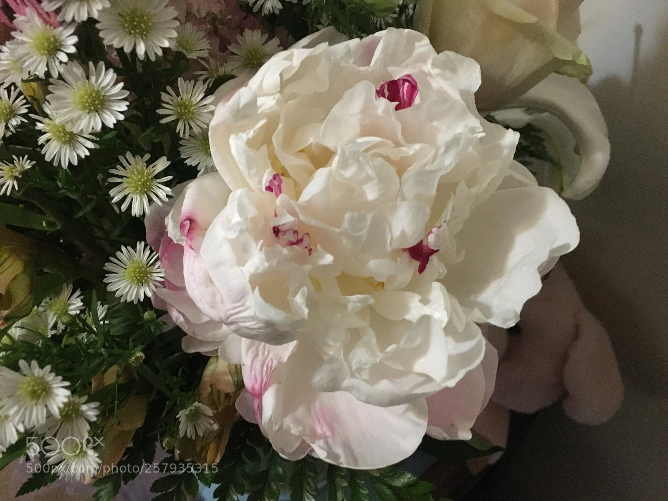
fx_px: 560
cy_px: 250
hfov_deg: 61.7
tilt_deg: -50.3
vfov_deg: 48.2
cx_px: 334
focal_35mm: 29
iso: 320
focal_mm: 4.15
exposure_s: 1/15
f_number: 2.2
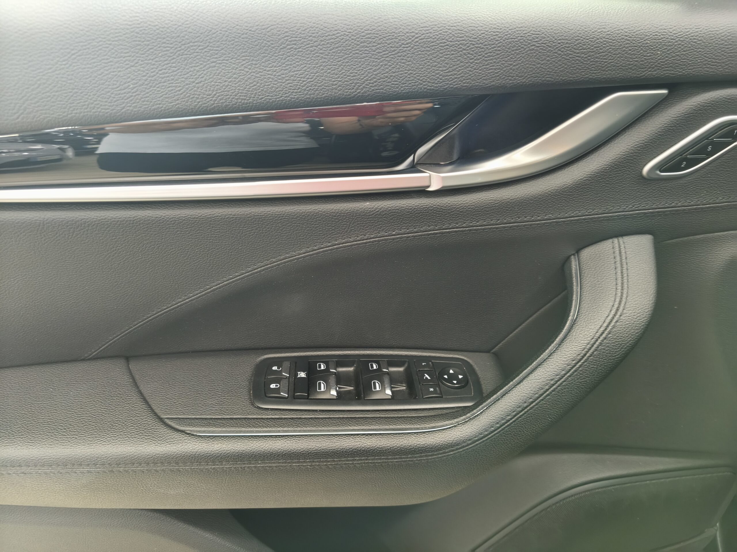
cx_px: 368
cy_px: 276
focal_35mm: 23
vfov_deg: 58.9
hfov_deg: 73.9
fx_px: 490
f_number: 1.7
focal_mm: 5.35
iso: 1250
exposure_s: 1/25
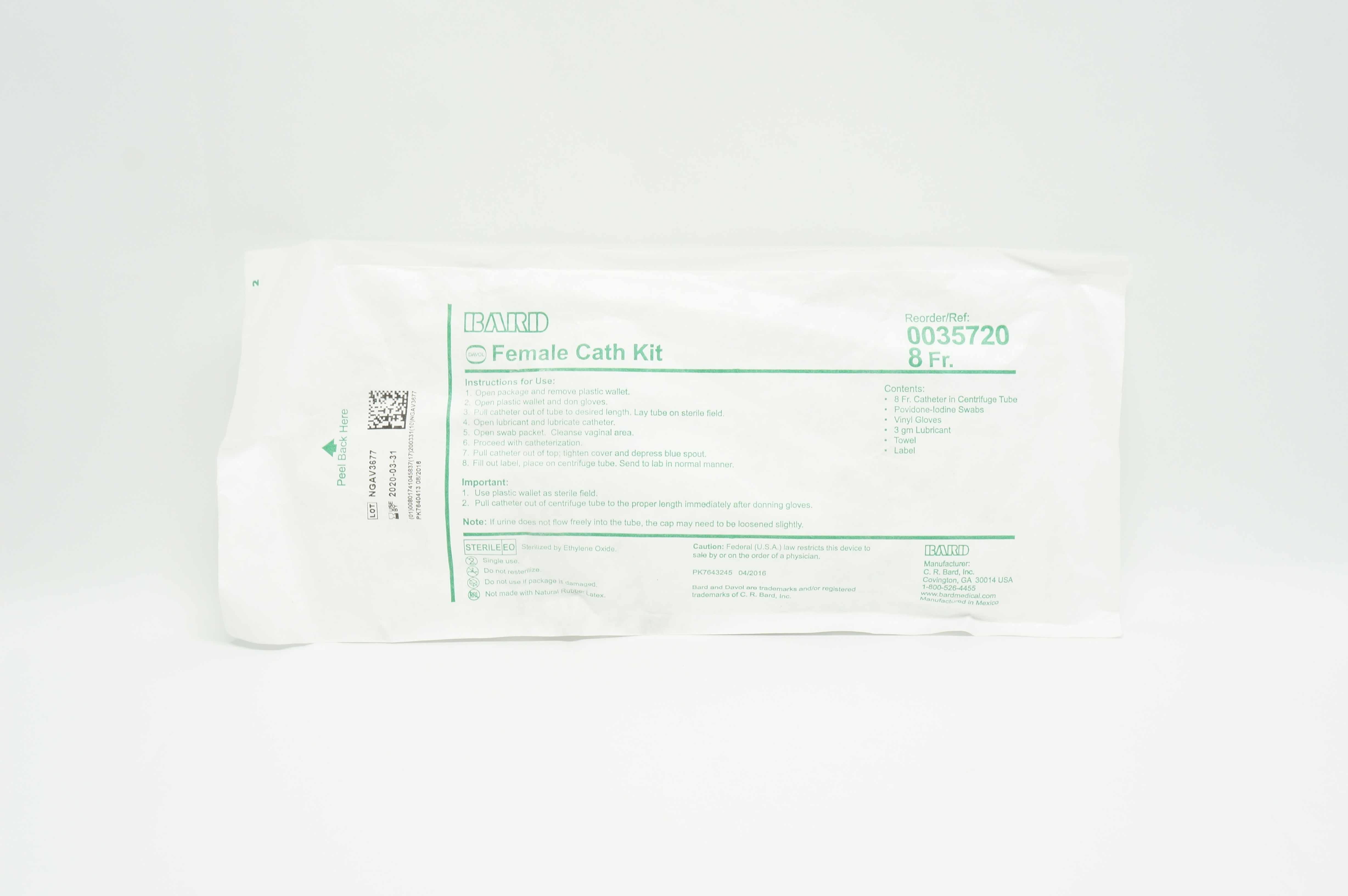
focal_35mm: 44
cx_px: 674
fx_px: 1627
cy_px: 448
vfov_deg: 30.8
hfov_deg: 45.0
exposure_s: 1/25
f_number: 9
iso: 400
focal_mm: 29
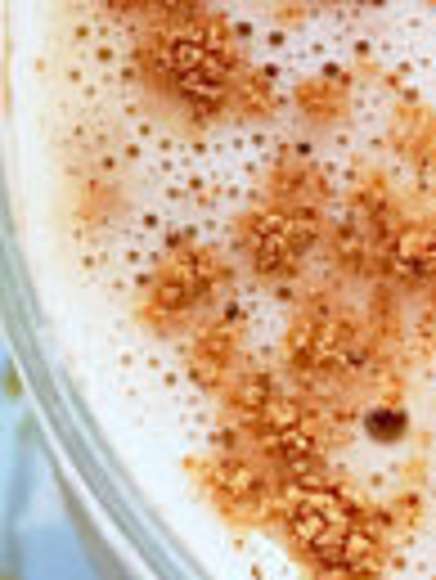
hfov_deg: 8.0
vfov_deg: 10.2
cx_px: 180
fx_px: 3102
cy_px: -420
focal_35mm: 185
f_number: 1.8
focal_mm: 3.99
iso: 32
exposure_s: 1/120
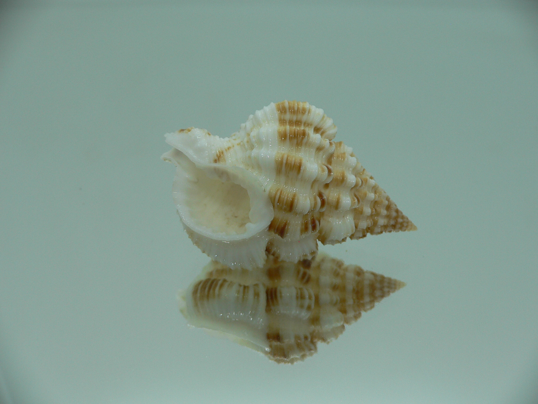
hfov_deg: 52.6
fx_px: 544
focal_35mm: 35
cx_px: 269
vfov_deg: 40.7
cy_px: 202
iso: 80
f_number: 2.8
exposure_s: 1/60
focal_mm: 4.6
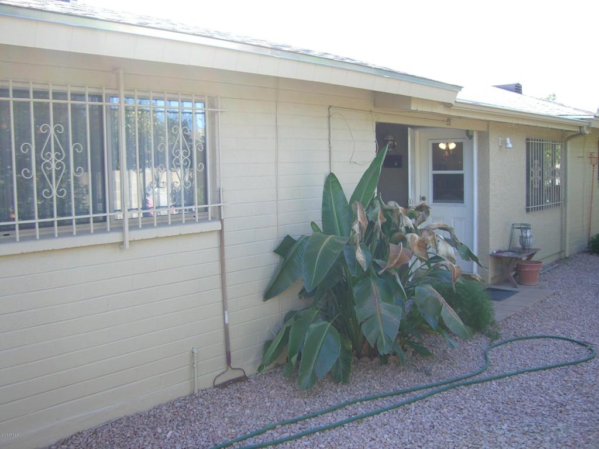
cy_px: 224
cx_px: 300
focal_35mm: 38
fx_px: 658
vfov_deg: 37.7
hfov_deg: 49.0
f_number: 2.7
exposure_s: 1/160
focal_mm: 6.2
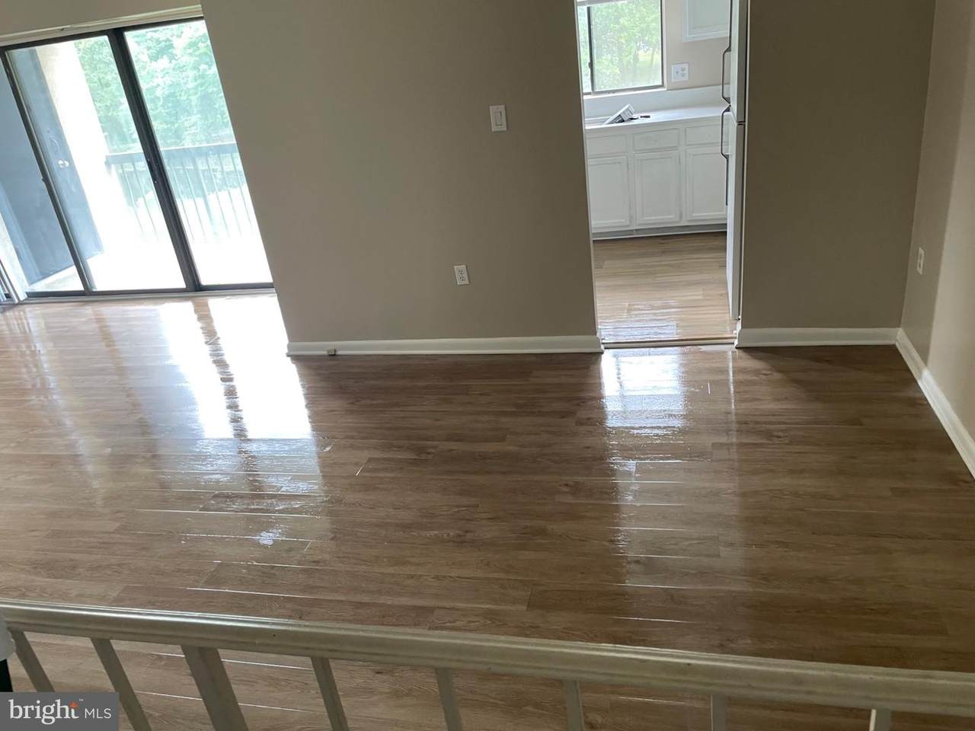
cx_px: 488
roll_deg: +9.2
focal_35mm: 26
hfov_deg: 67.3
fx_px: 732
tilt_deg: -23.7
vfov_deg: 53.1
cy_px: 366
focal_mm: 4.2
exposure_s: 1/65
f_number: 1.6
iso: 125
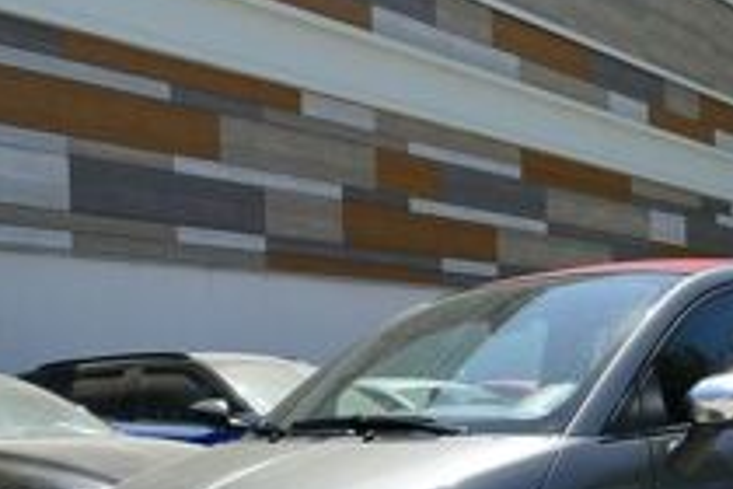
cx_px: 520
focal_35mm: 71
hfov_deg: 28.2
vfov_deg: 18.6
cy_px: 510
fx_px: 1446
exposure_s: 1/1300
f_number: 3
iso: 125
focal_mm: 11.35
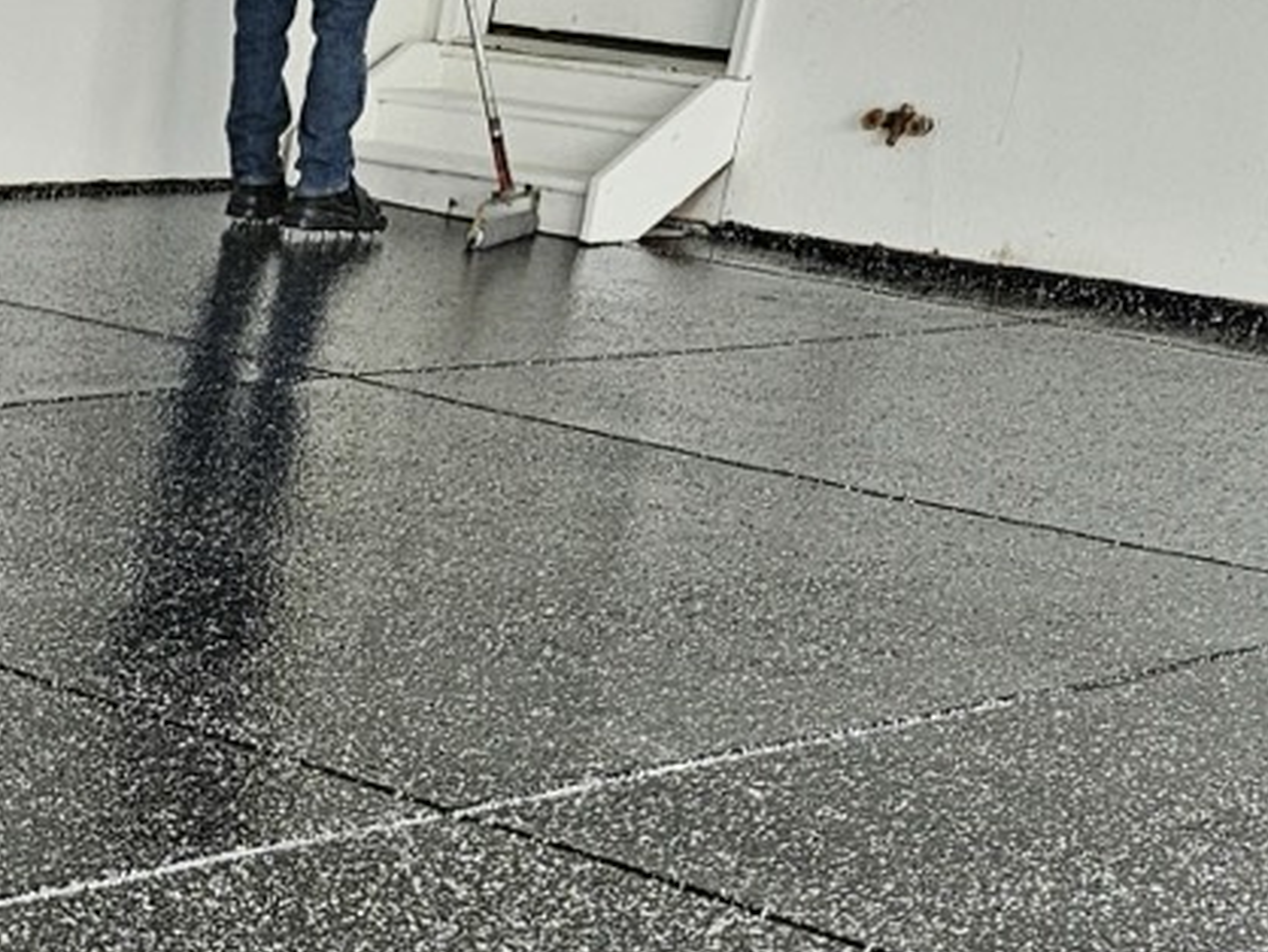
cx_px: -491
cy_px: 1928
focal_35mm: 99
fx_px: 3628
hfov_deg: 18.2
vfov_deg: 12.9
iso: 80
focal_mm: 5.4
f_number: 1.8
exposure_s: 1/207
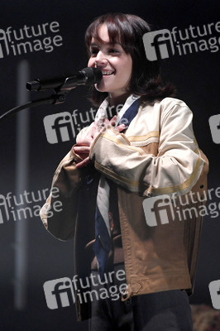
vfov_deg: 10.3
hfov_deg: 6.9
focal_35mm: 200
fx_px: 1836
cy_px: 166
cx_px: 110
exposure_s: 1/400
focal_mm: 200
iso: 1600
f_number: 3.2
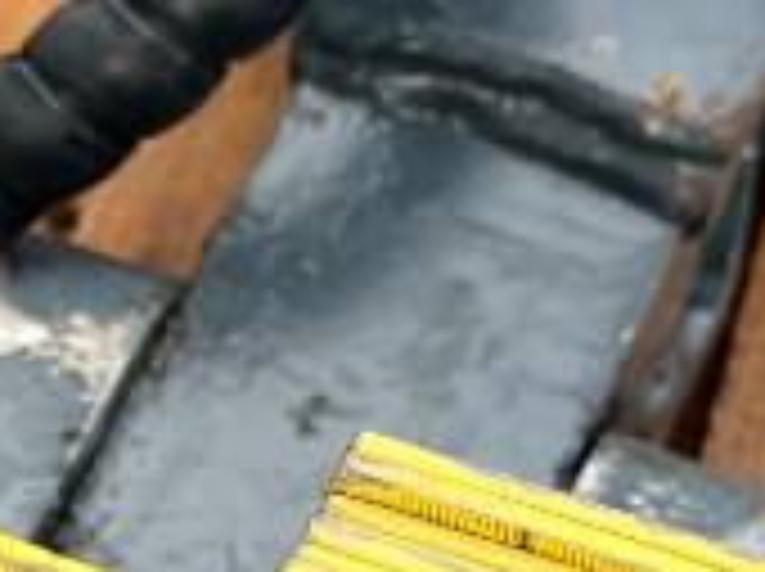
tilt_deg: -49.4
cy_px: 721
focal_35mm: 157
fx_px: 3465
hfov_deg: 12.3
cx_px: -158
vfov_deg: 9.3
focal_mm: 5.7
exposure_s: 1/191
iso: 40
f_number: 1.5
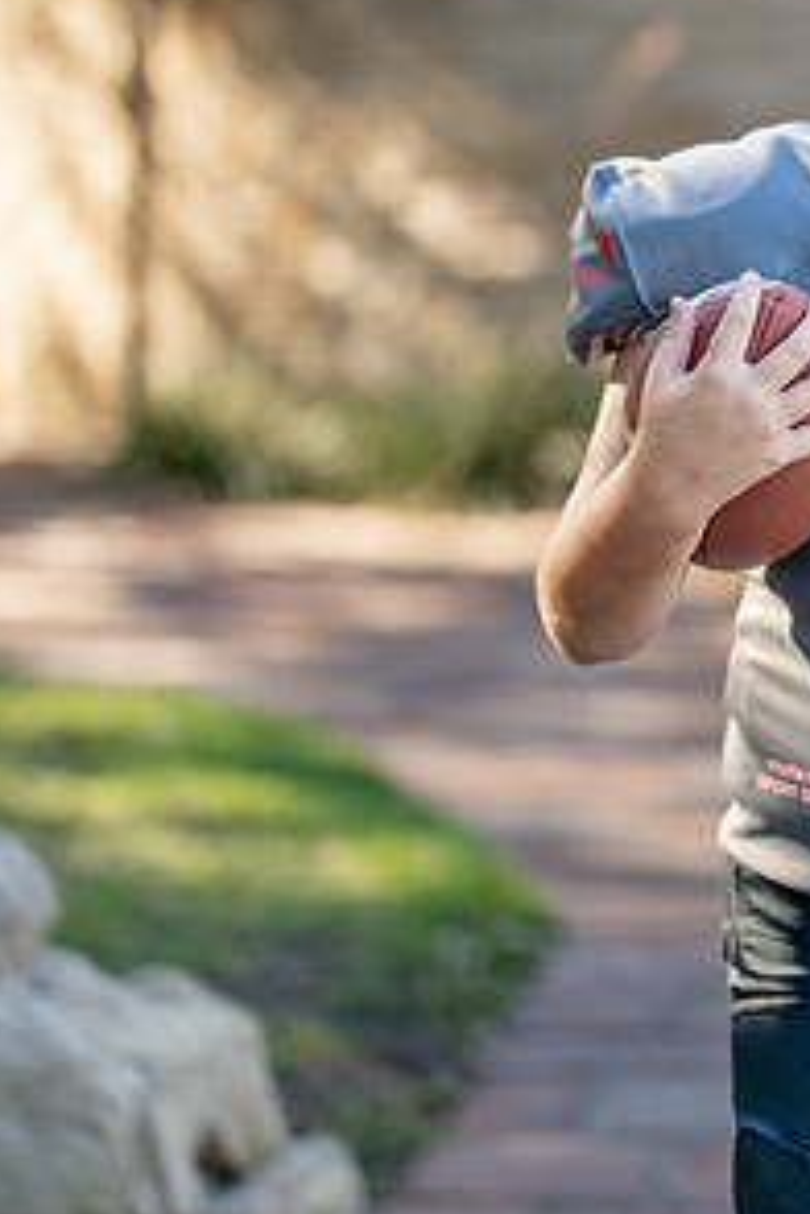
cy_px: 401
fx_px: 3881
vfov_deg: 17.7
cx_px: 1000
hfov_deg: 11.6
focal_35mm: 115
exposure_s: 1/1000
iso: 100
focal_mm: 50
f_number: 1.2
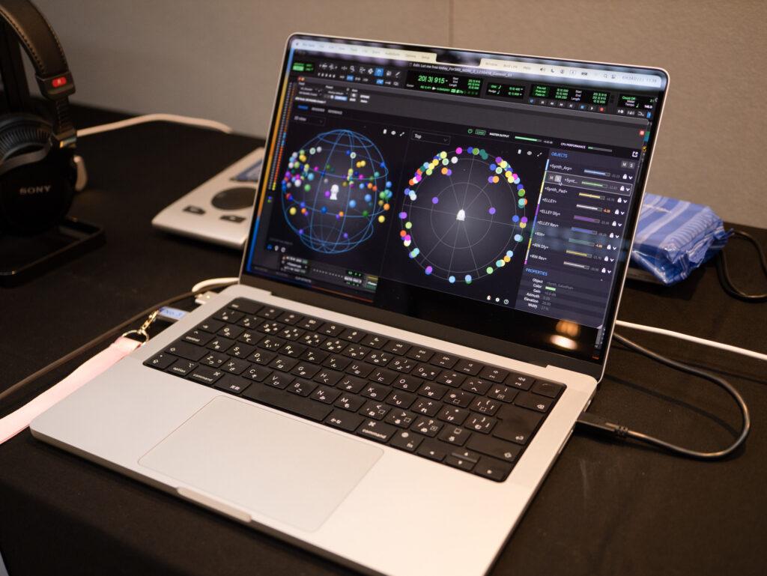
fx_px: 887
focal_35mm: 40
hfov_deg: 46.8
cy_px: 288
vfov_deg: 36.0
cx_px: 384
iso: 800
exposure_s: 1/160
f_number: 2
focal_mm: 20
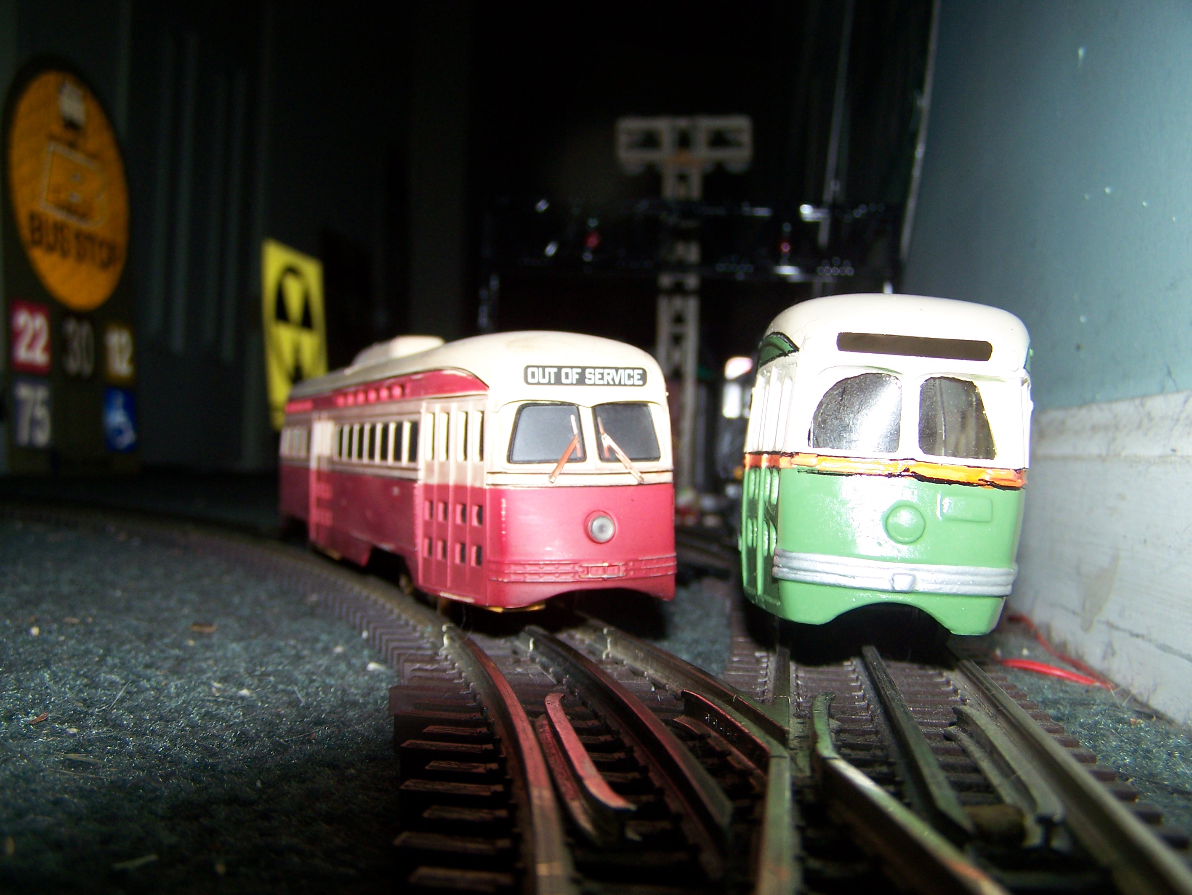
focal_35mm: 38
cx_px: 596
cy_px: 448
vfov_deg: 37.8
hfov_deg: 48.9
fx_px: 1309
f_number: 2.8
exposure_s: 1/60
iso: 80
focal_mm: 6.3
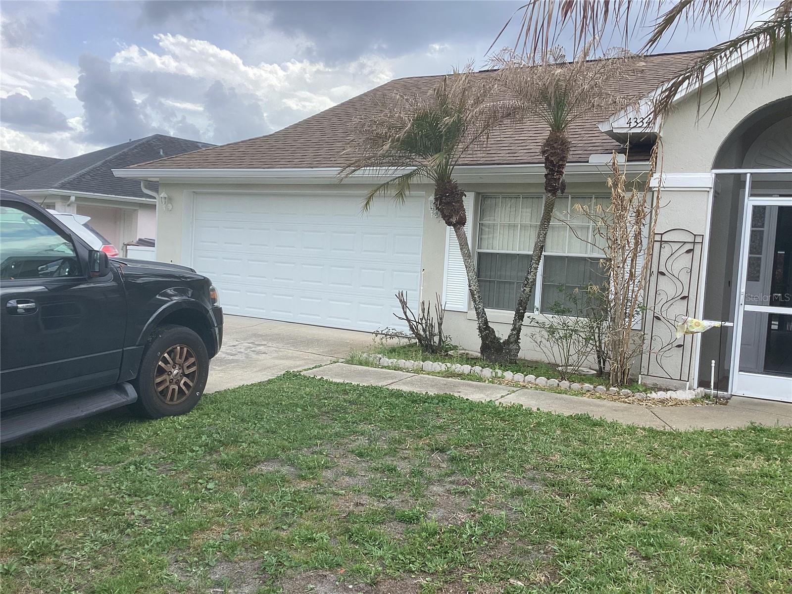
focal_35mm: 31
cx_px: 396
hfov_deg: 58.4
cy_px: 297
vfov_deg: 45.4
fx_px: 709
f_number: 2.4
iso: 25
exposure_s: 1/550
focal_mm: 3.3
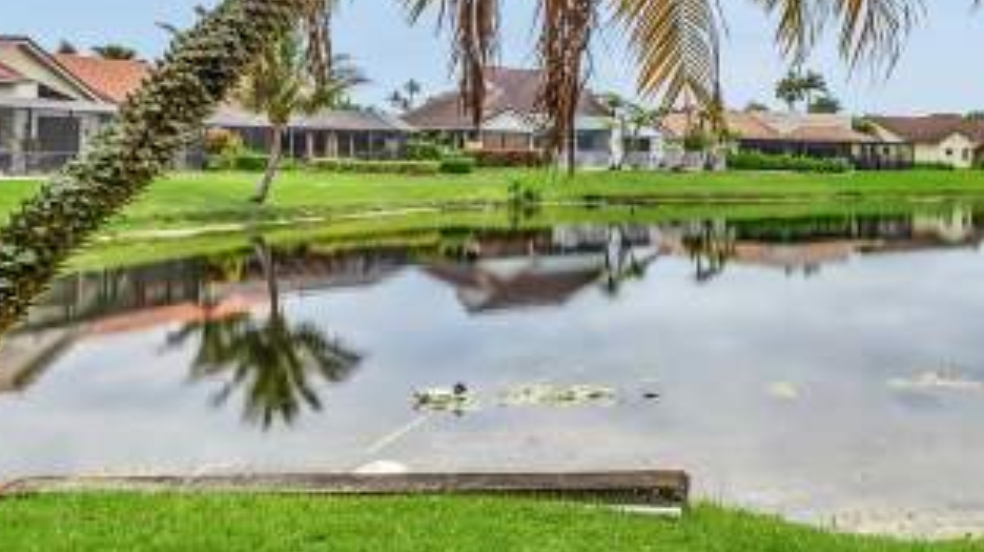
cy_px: 162
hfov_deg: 42.8
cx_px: 911
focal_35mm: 43
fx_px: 1121
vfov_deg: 27.4
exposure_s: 1/1000
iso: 200
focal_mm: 16
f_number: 8
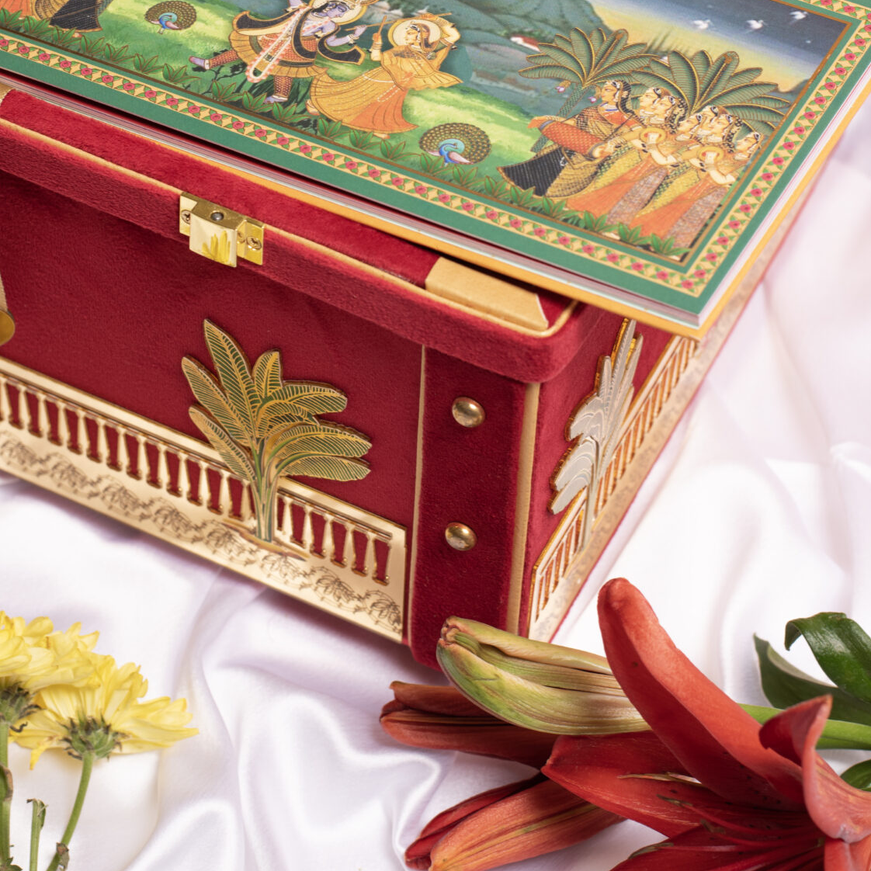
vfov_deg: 17.7
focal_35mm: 97
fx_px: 2761
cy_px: 127
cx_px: 470
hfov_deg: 17.9
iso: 125
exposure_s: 1/100
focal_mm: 50
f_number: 6.3
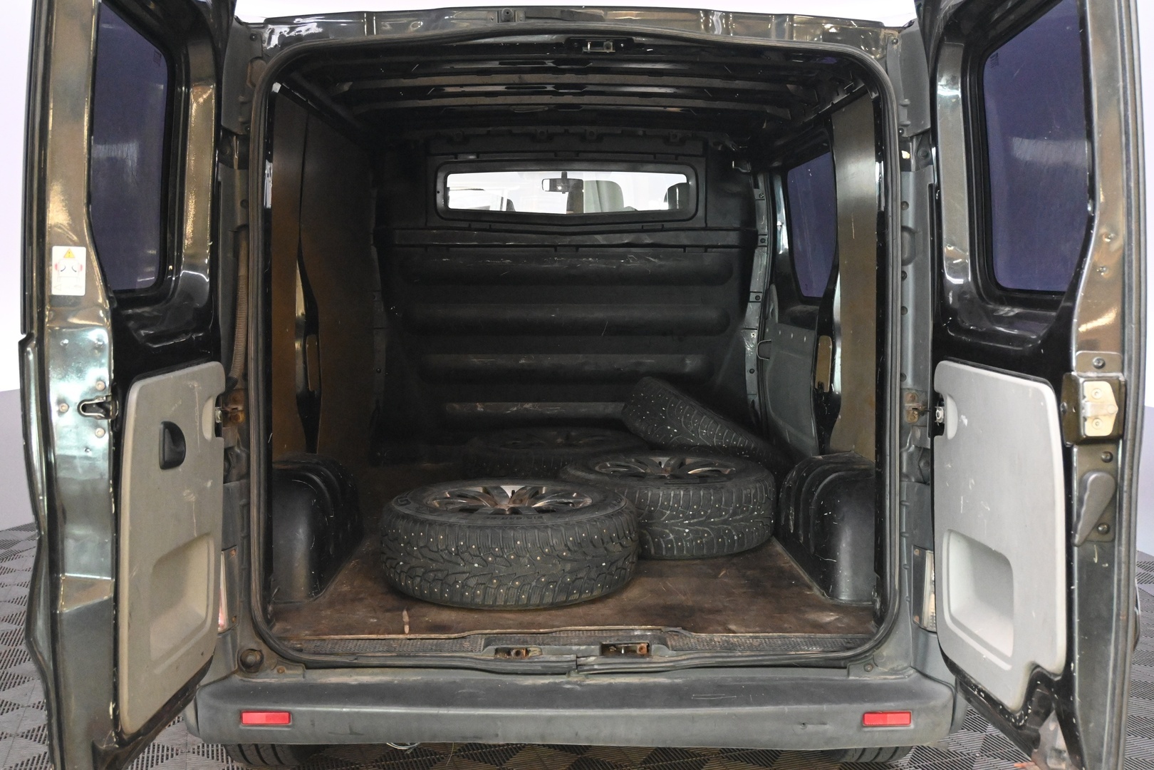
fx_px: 1106
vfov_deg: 38.4
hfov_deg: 55.1
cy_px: 385
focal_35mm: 34
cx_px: 577
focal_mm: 23
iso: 6400
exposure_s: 1/80
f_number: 5
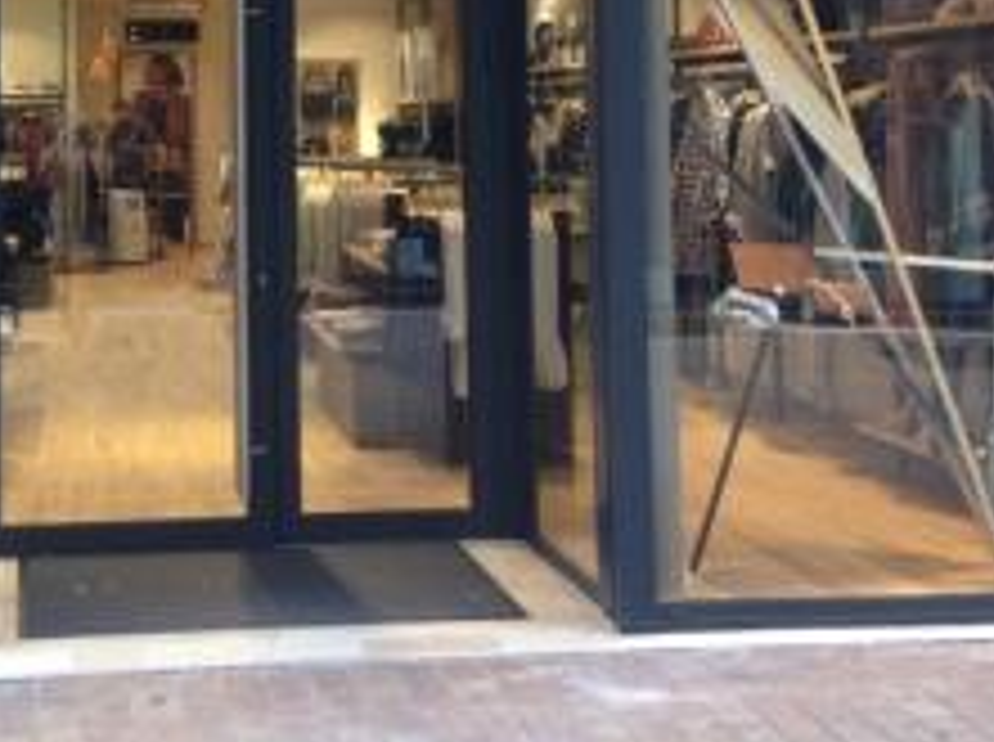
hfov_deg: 28.5
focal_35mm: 67
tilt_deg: +0.9
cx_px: 238
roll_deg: +3.1
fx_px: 1921
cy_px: 63
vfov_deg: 21.4
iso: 80
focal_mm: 4.12
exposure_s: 1/120
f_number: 2.4
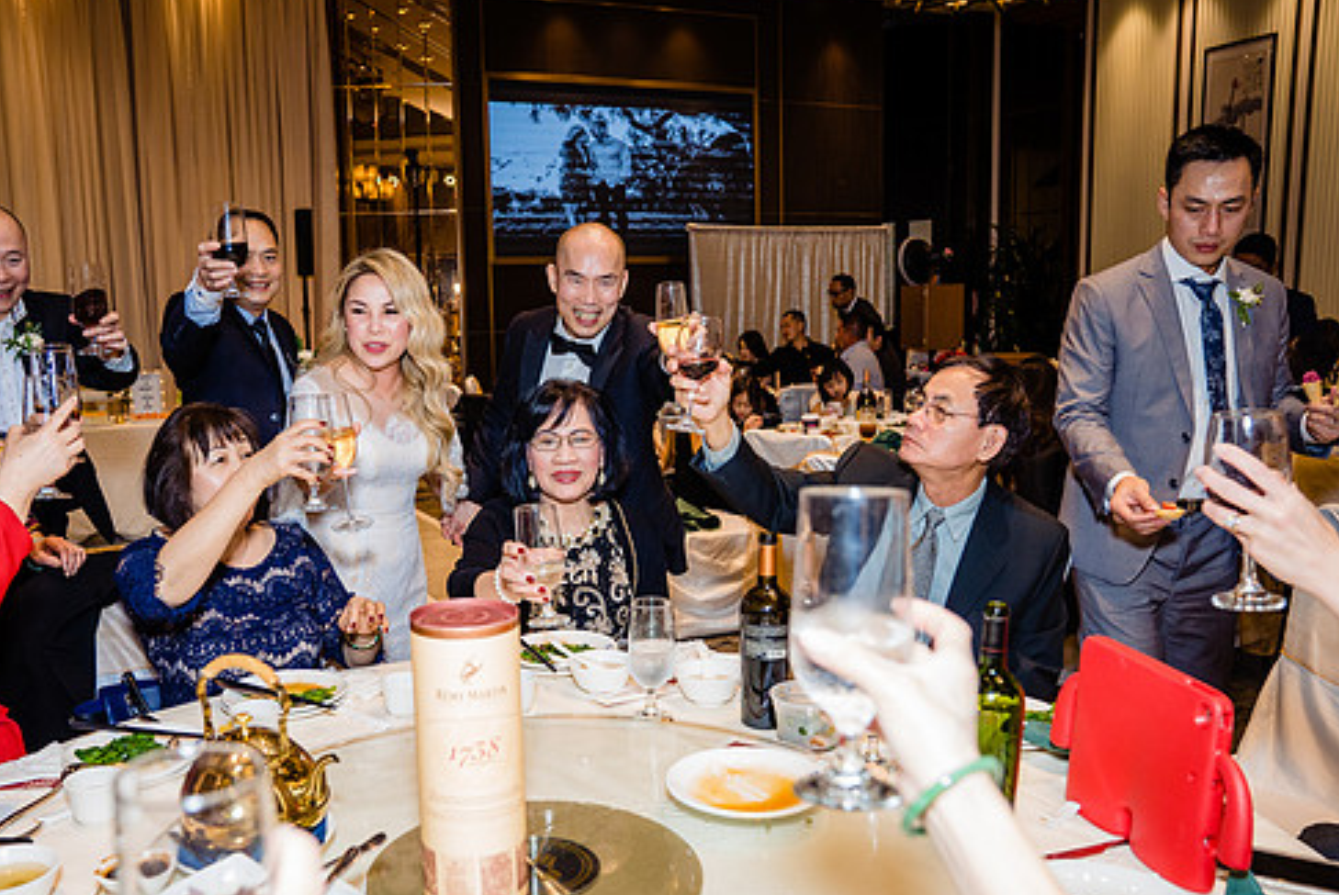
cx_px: 579
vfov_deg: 42.4
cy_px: 492
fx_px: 1154
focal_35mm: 31
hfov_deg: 60.0
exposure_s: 1/160
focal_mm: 26
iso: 1250
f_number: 4
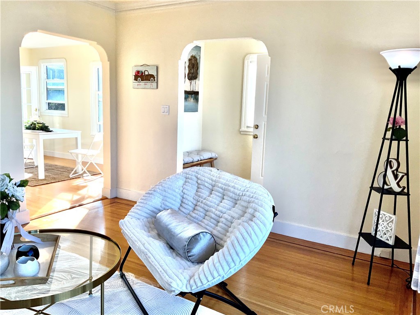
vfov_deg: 48.2
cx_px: 210
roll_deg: -2.6
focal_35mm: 29
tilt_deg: -9.0
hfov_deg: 61.7
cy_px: 158
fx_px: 352
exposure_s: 1/545
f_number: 1.8
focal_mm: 3
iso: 16
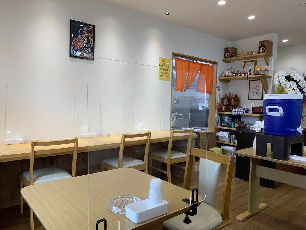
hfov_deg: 67.3
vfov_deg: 53.1
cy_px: 115
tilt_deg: -2.9
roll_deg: -1.1
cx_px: 153
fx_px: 230
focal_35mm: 26
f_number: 1.8
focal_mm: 4.25
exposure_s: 1/60
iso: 50
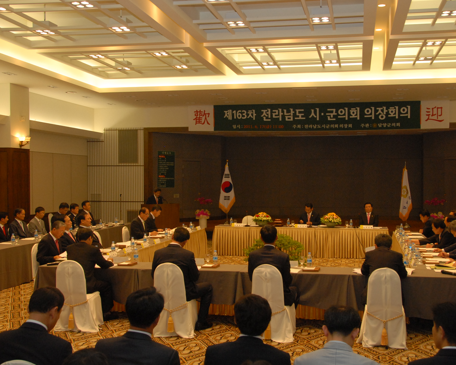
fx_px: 553
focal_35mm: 41
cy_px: 180
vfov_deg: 36.5
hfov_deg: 44.6
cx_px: 263
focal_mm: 24
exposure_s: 1/60
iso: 640
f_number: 6.3
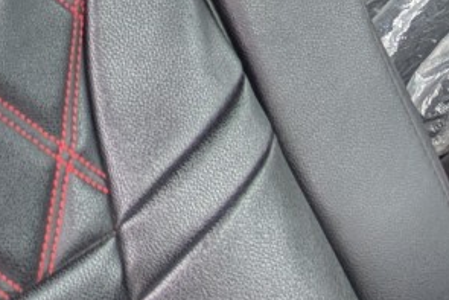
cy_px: -330
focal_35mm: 141
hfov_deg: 13.1
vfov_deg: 9.1
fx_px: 1759
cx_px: 822
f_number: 1.89
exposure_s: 1/100
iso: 48
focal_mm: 5.43
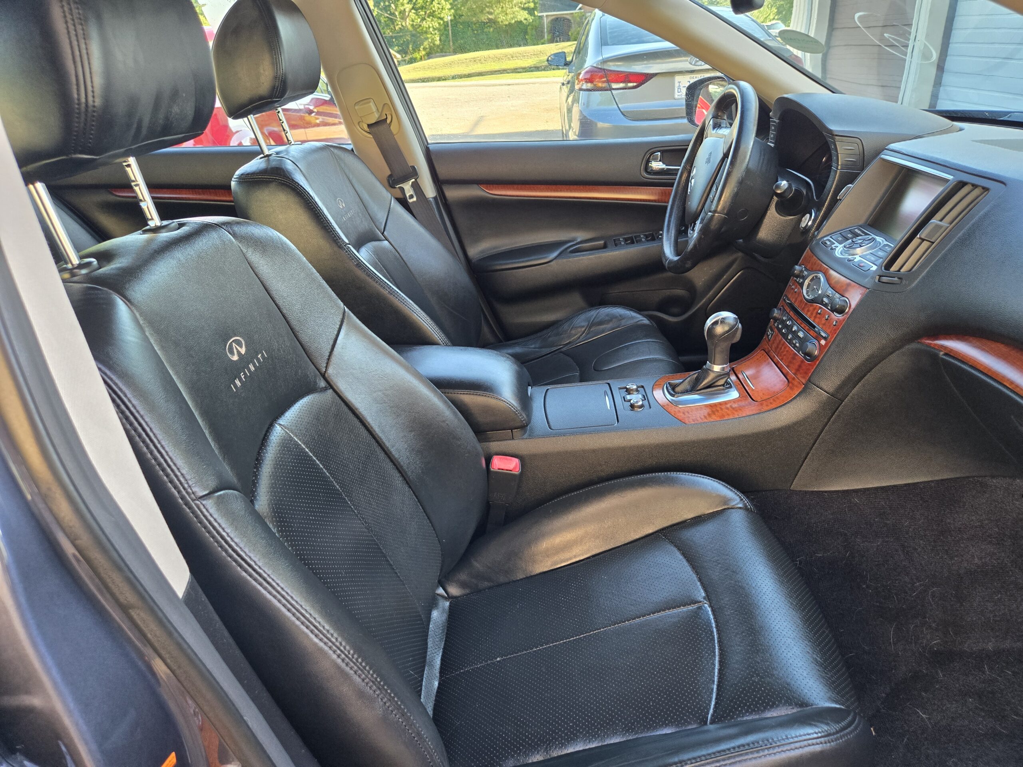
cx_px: 512
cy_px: 384
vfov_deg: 58.9
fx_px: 680
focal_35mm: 23
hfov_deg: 73.9
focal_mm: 5.4
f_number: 1.8
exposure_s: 1/180
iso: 200
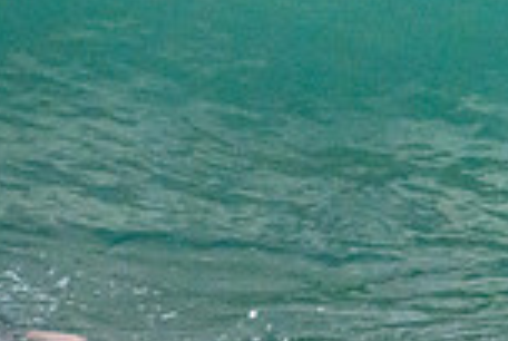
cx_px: 1192
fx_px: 40394
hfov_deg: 0.7
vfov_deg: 0.5
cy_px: -124
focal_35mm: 2857
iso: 4500
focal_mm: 600
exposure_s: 1/2000
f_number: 11
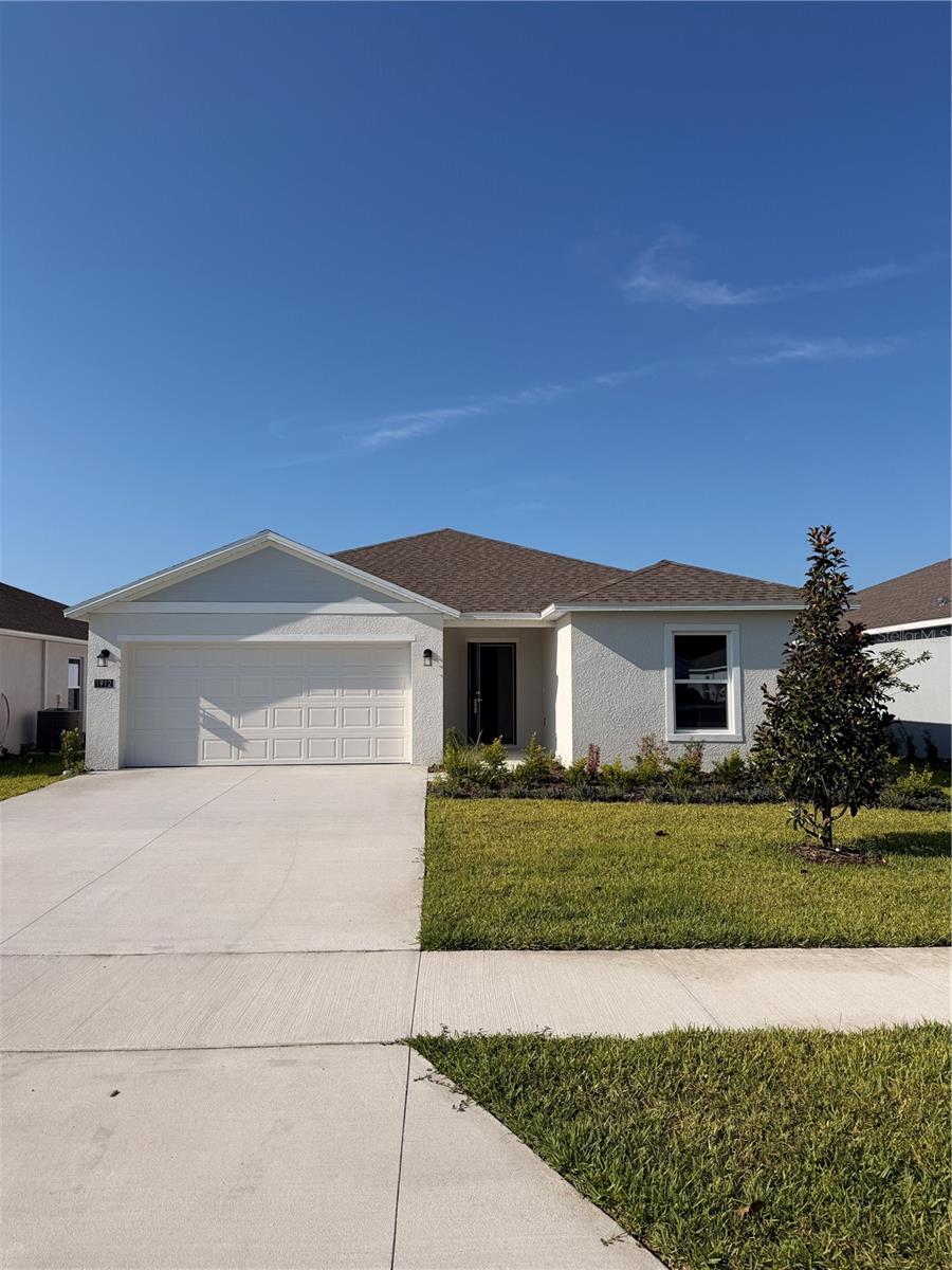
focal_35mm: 24
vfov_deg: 71.6
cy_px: 635
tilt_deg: +7.0
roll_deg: +0.4
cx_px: 476
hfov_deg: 56.8
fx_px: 880
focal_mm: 6.76
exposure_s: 1/8130
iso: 80
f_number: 1.78
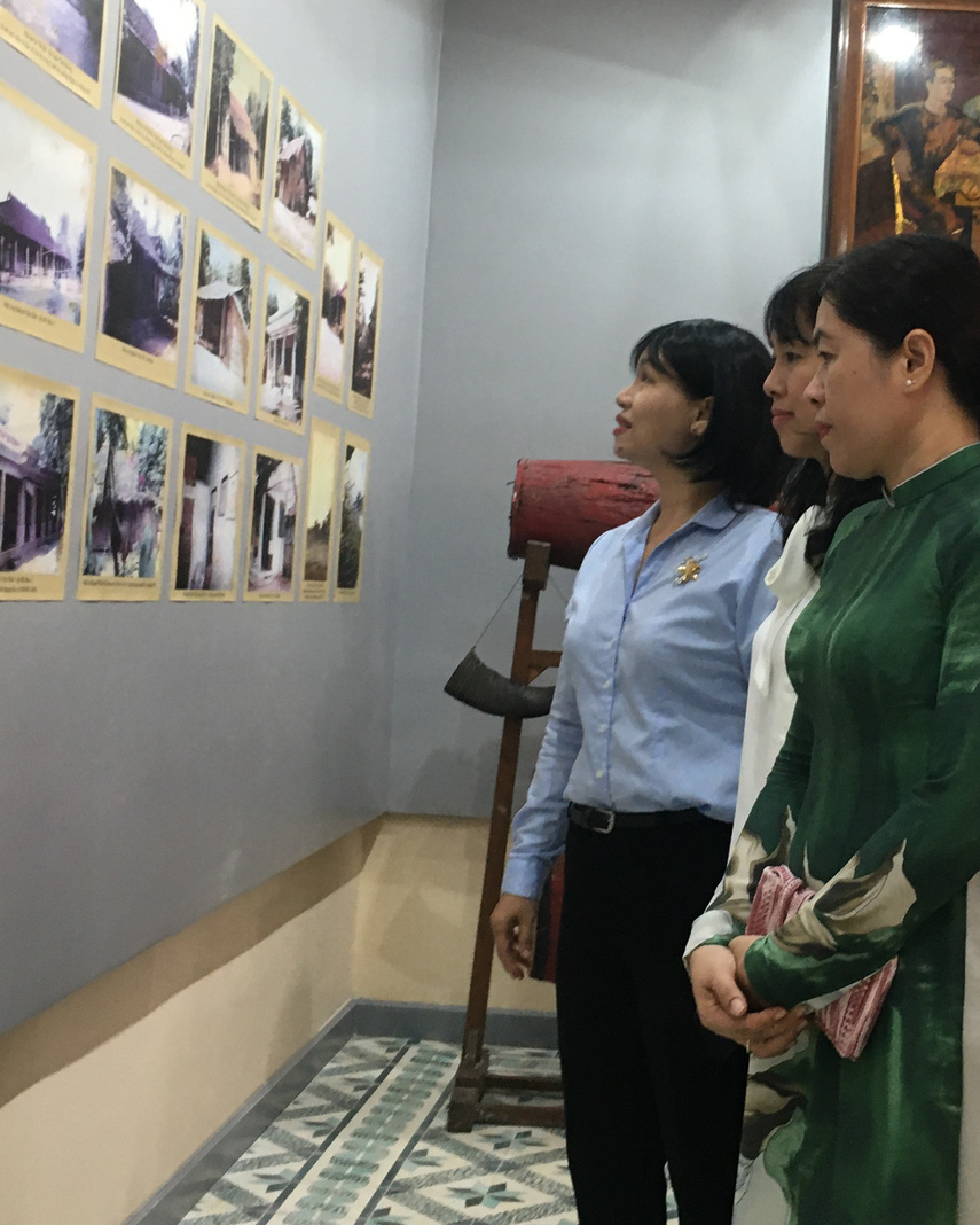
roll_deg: -2.8
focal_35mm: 53
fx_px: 1921
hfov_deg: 28.2
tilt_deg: +4.3
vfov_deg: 35.2
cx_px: 751
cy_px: 484
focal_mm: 4.15
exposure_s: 1/33
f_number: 2.2
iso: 125
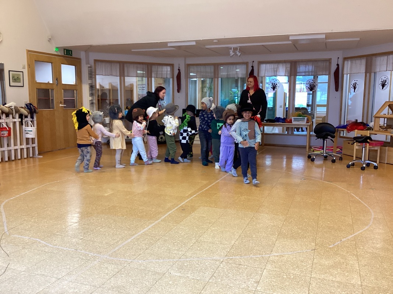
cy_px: 147
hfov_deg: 58.4
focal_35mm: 31
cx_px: 196
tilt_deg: -9.7
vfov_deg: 45.4
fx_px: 352
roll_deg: -0.2
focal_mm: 3.3
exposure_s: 1/50
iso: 100
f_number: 2.4
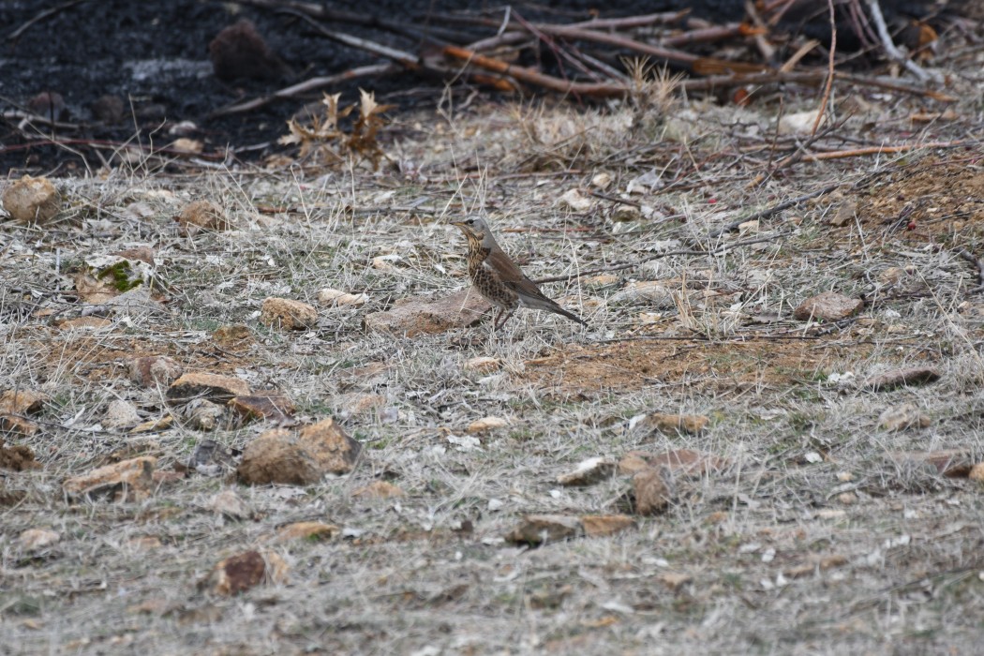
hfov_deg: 2.7
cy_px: 328
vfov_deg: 1.8
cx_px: 492
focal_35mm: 750
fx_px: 20498
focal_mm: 500
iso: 640
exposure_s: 1/640
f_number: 5.6
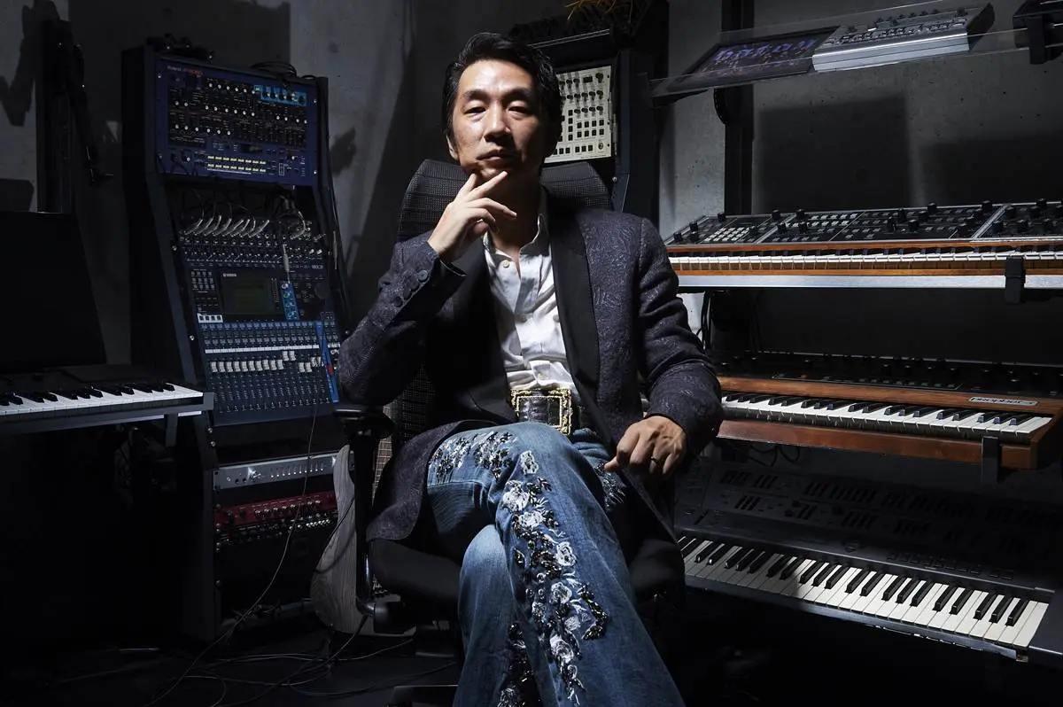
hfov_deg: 50.7
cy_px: 354
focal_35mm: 38
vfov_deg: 35.0
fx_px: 1121
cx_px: 532
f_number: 9
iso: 100
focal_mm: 38
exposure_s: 1/200
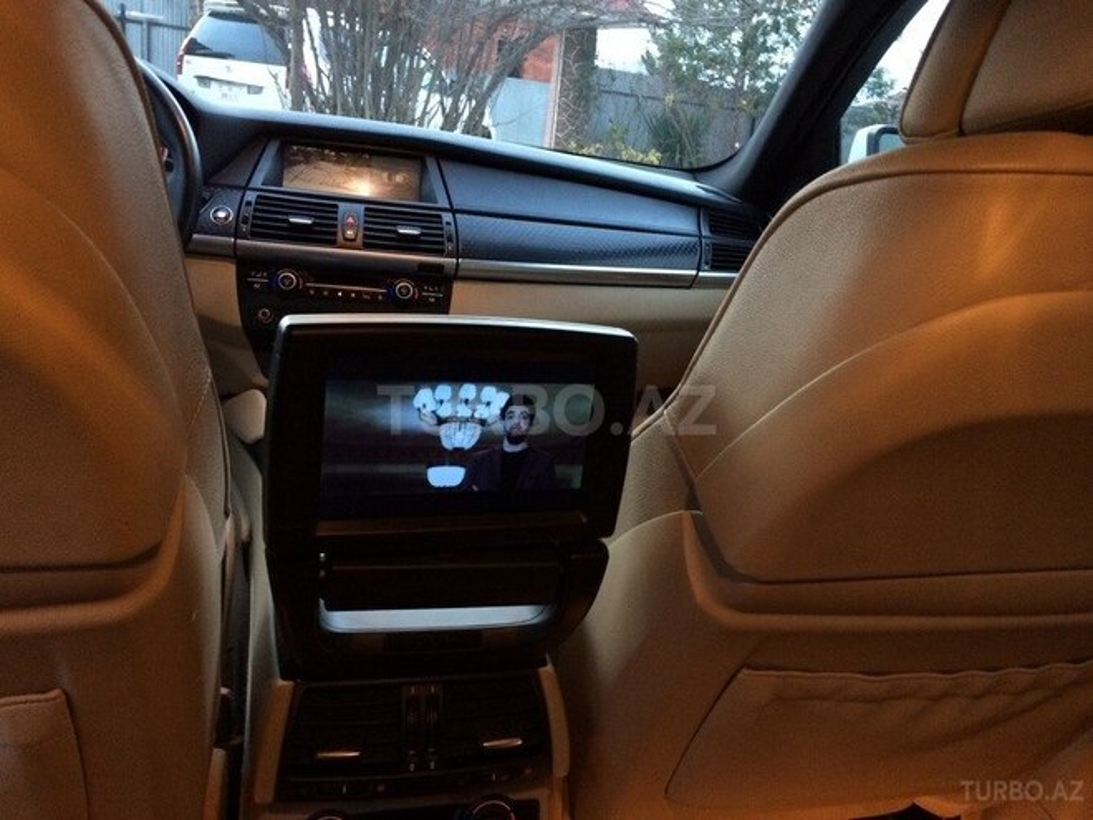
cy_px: 410
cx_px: 546
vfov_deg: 48.2
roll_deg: -6.4
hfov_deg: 61.7
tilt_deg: -17.1
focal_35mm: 29
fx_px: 916
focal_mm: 4.15
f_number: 2.2
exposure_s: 1/20
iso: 320
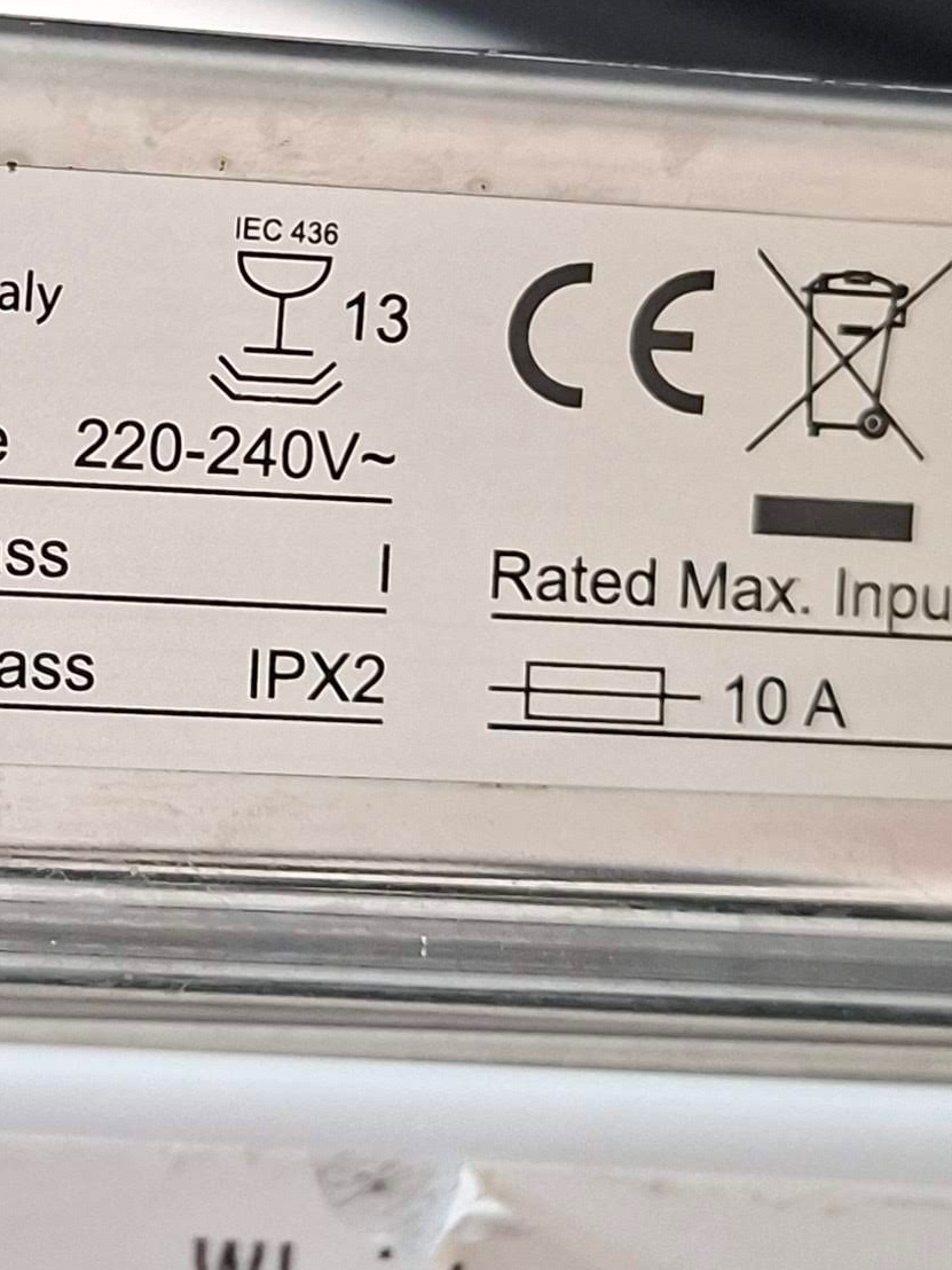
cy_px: 318
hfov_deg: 17.3
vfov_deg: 23.3
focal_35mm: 83
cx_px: -33
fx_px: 3044
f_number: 1.8
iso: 250
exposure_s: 1/33
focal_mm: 5.54
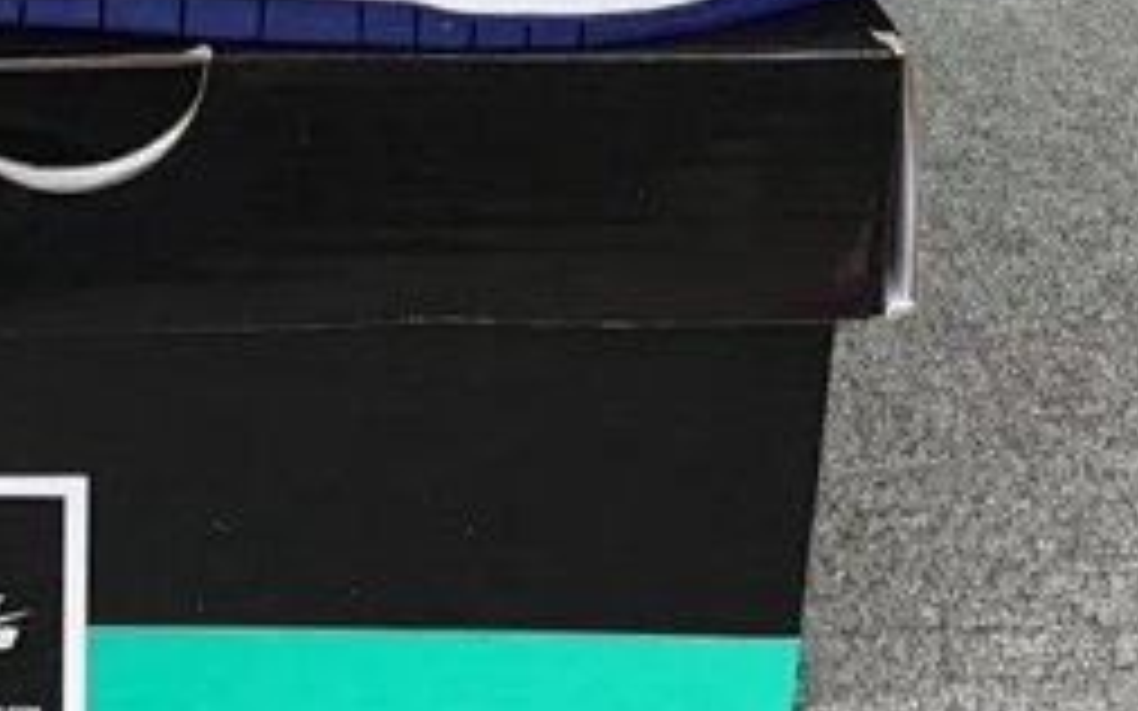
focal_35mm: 83
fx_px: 2574
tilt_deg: -19.4
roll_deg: -0.7
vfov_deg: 15.2
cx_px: 99
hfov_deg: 24.2
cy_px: -144
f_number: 2.4
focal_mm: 3.3
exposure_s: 1/106
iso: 25
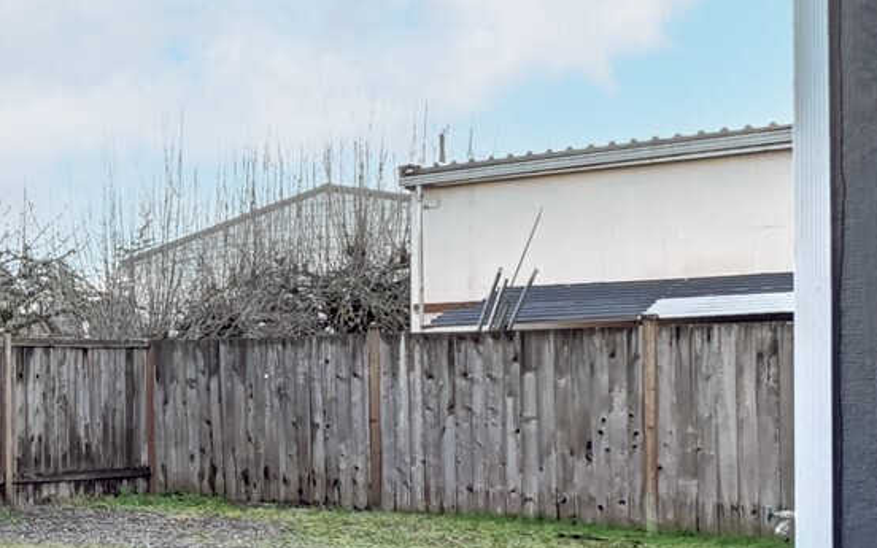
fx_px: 1123
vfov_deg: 27.4
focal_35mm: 47
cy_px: 285
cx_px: -369
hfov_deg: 29.8
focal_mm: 10
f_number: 11
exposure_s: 1/30
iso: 1000
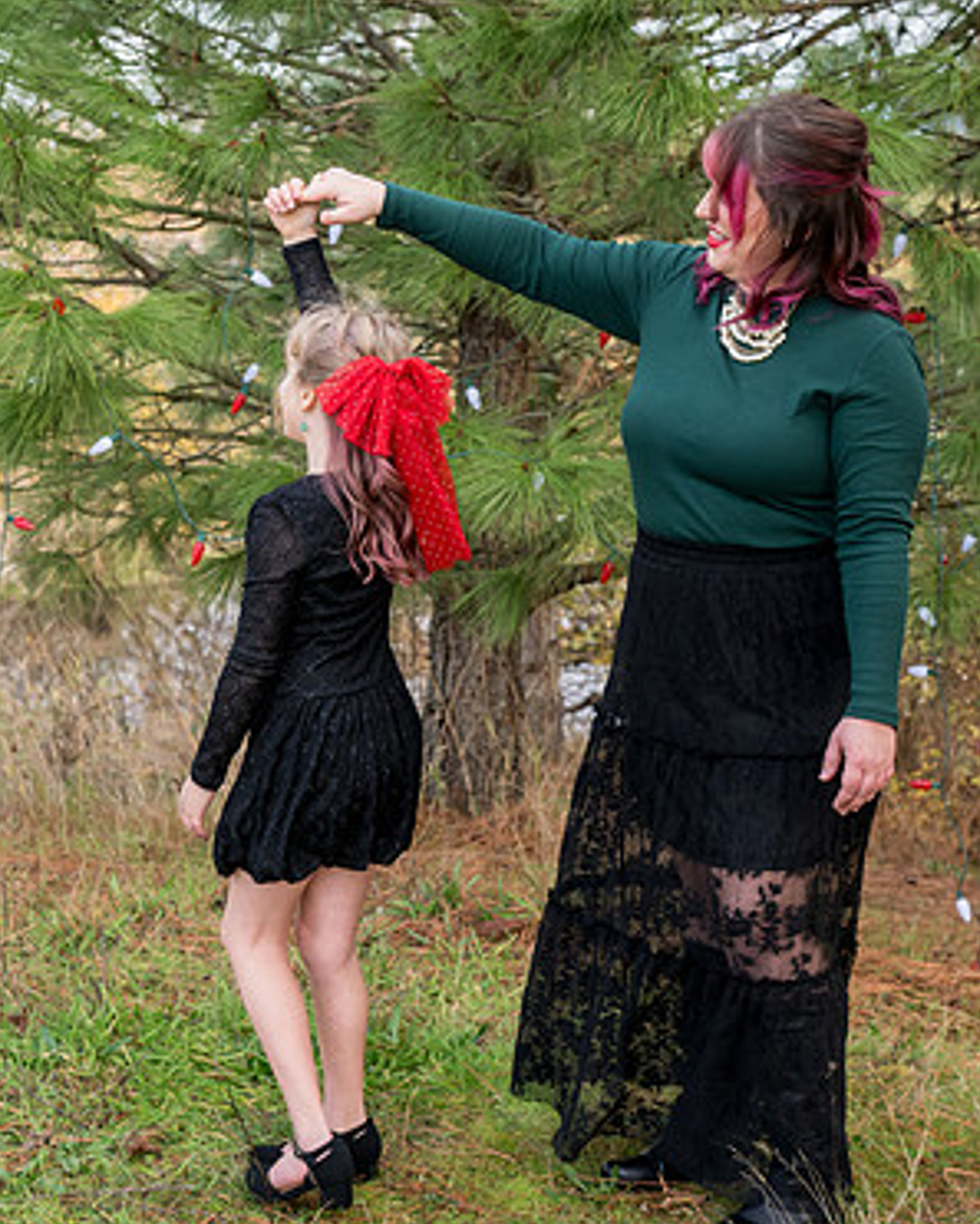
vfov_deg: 28.7
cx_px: 488
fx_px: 2392
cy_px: 604
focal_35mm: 66
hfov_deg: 23.2
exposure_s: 1/320
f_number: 5
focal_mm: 39
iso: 400
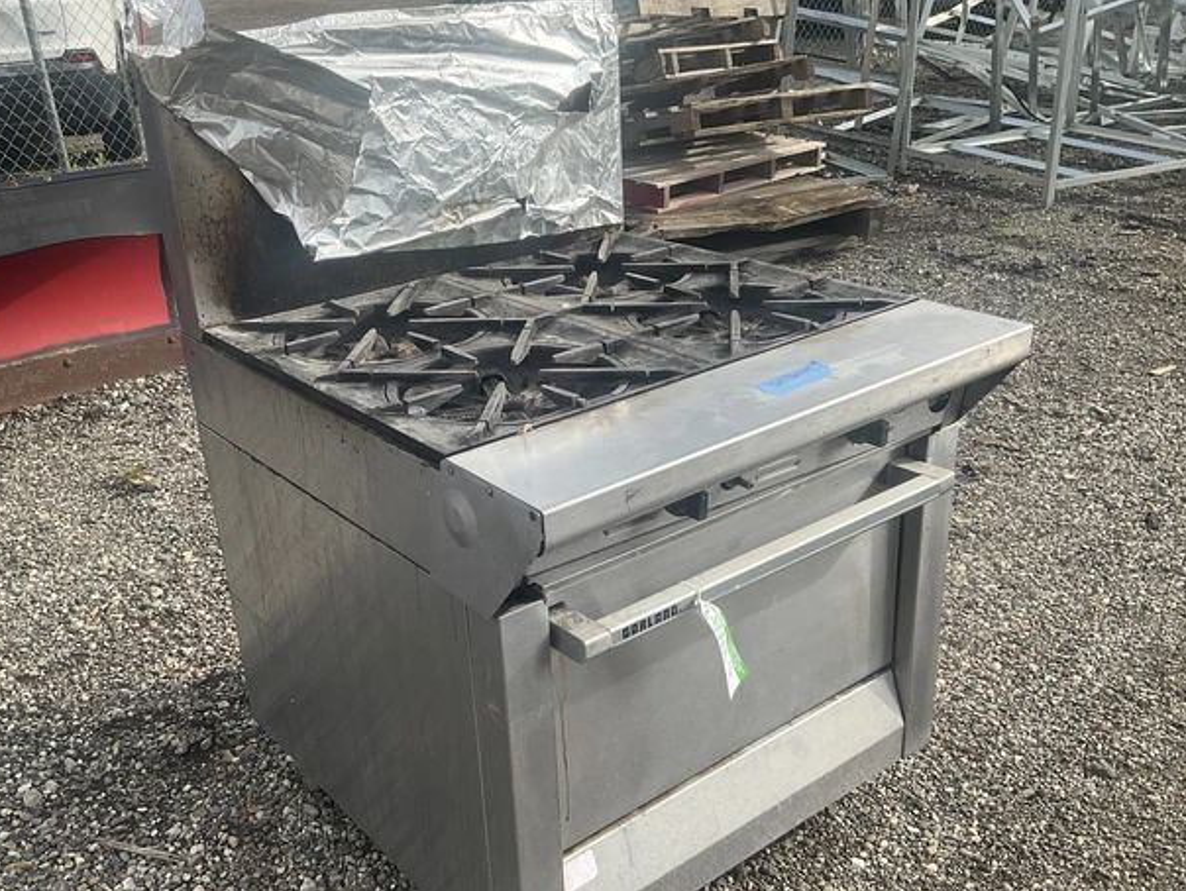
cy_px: 488
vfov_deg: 39.7
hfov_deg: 51.3
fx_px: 1234
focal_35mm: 36
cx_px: 554
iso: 25
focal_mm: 3
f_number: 1.8
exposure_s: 1/997
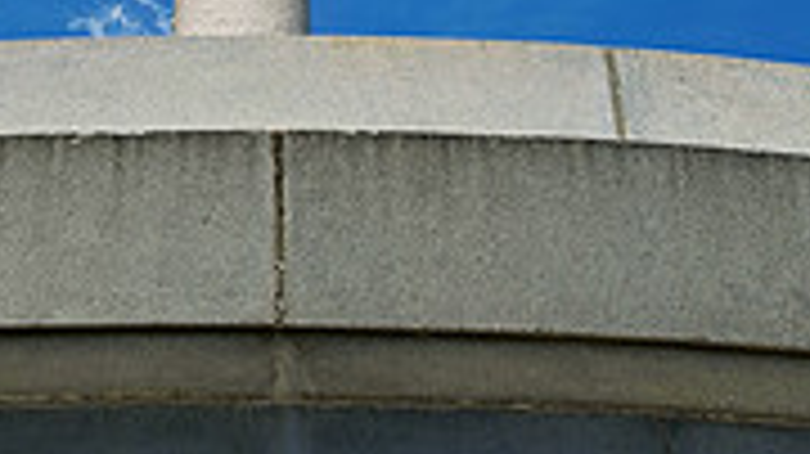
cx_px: 225
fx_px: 1767
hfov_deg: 25.6
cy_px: -472
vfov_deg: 12.7
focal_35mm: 82
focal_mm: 21
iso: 200
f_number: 10
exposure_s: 1/400
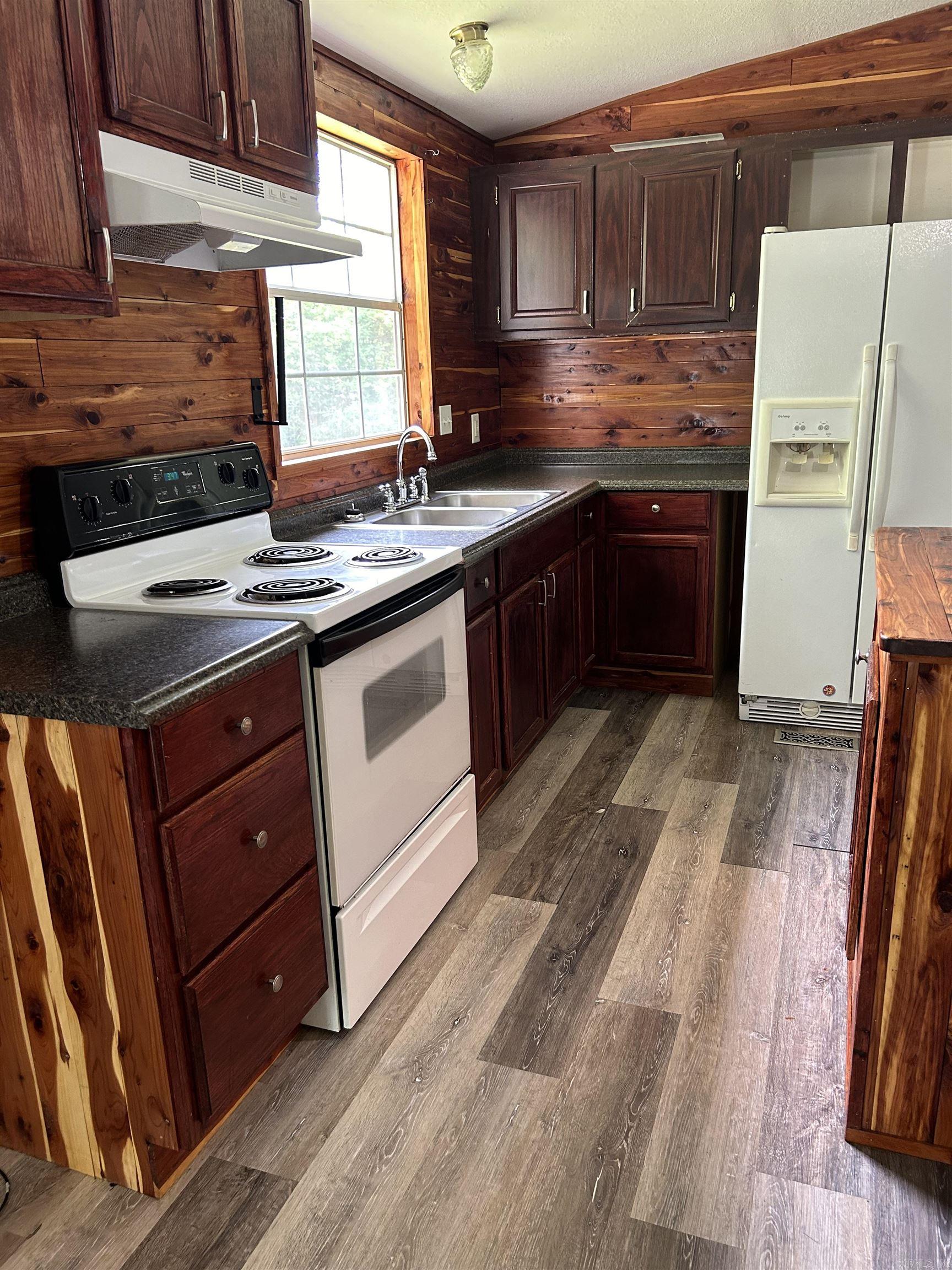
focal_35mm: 26
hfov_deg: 53.1
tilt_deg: -16.0
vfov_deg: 67.3
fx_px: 953
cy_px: 635
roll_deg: +1.6
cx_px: 476
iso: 200
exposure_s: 1/60
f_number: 1.5
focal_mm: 5.7
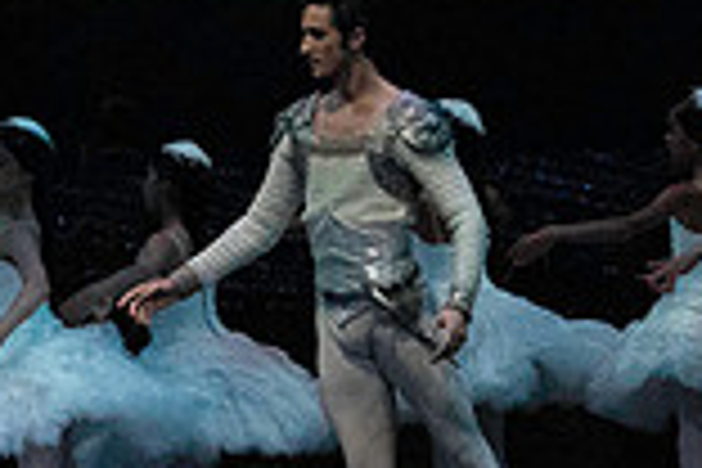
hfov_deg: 4.0
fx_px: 10120
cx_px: 274
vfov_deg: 2.6
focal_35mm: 519
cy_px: 191
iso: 25600
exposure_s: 1/400
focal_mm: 140
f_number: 5
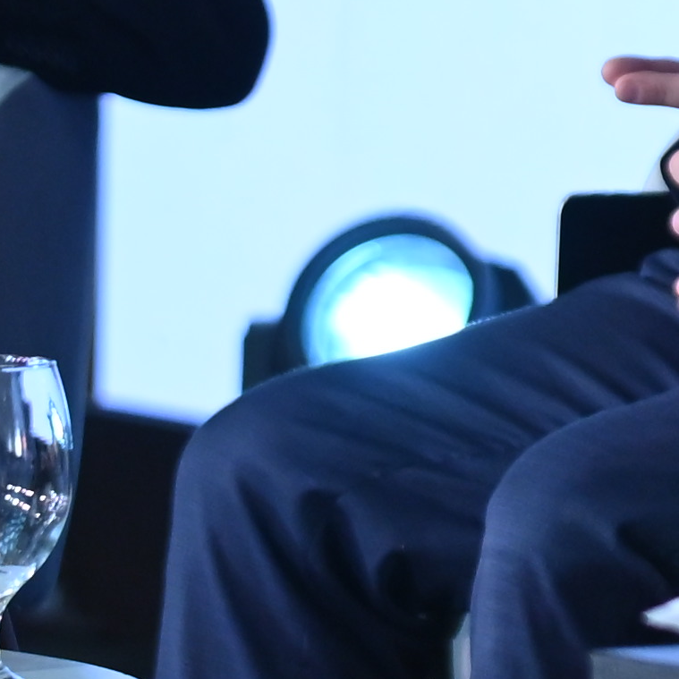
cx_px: 1724
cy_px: 175
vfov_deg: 3.7
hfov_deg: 3.6
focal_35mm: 474
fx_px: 10519
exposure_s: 1/250
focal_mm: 70
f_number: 2.8
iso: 1000
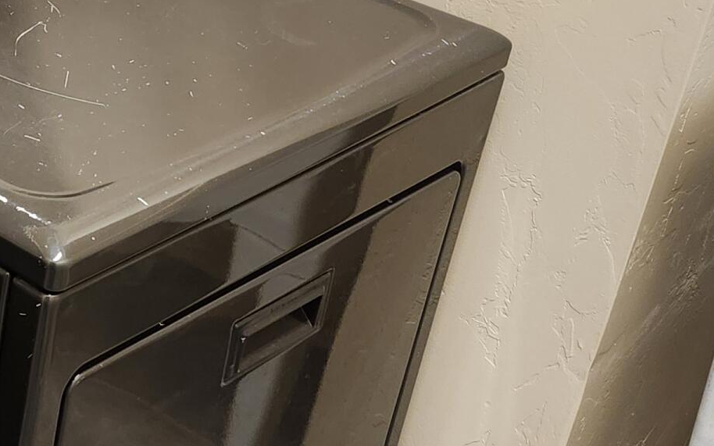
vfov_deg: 16.2
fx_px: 1557
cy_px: 87
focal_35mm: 80
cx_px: -255
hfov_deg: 22.6
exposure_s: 1/60
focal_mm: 5.54
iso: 640
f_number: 1.8
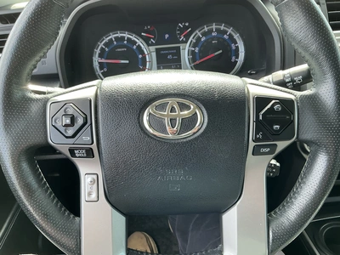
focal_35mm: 28
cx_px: 170
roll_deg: +6.5
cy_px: 128
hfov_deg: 63.4
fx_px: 275
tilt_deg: -32.8
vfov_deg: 49.7
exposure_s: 1/122
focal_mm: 3
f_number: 1.8
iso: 50
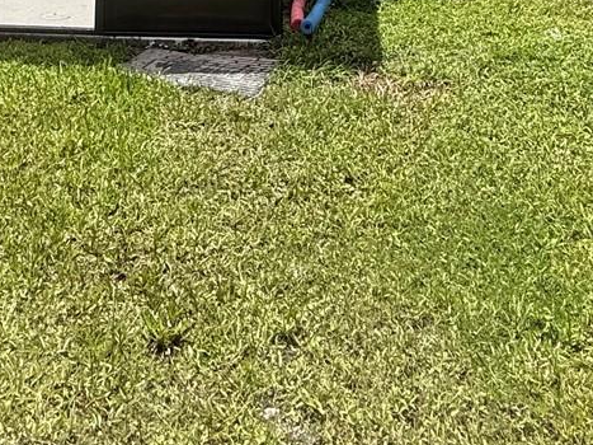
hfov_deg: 39.6
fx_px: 822
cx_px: 249
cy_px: -310
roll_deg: -1.2
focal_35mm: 48
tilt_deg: +8.9
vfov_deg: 21.9
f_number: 2.2
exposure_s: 1/1656
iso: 64
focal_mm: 2.22
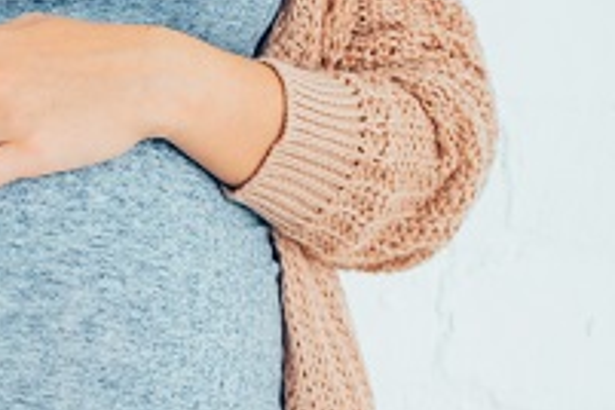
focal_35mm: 67
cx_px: 21
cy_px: 356
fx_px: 1144
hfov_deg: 28.5
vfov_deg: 20.0
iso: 200
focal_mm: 18
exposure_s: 1/420
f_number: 2
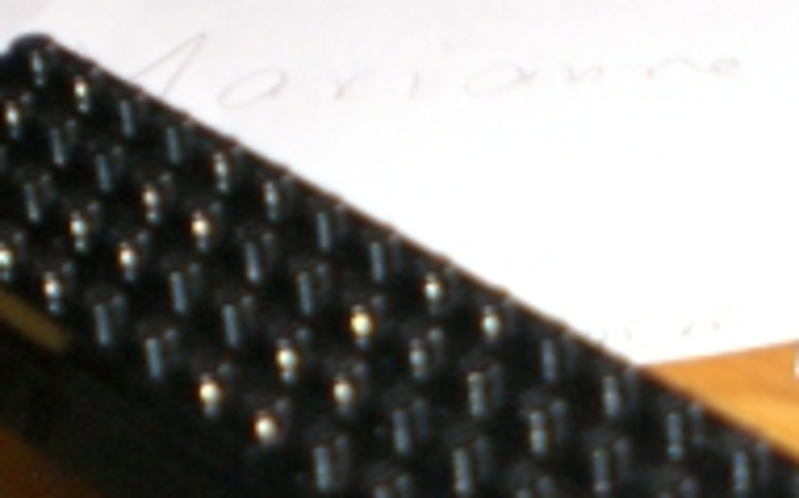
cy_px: 975
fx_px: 2937
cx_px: 828
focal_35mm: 135
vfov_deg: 9.1
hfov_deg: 15.2
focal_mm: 6.3
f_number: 3.1
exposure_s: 1/60
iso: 200
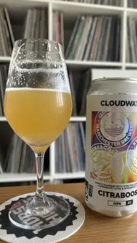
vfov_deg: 66.1
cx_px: 77
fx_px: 187
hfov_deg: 40.1
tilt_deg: -4.7
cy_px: 121
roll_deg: -0.5
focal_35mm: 29
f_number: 1.5
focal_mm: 5.7
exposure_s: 1/69
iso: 125
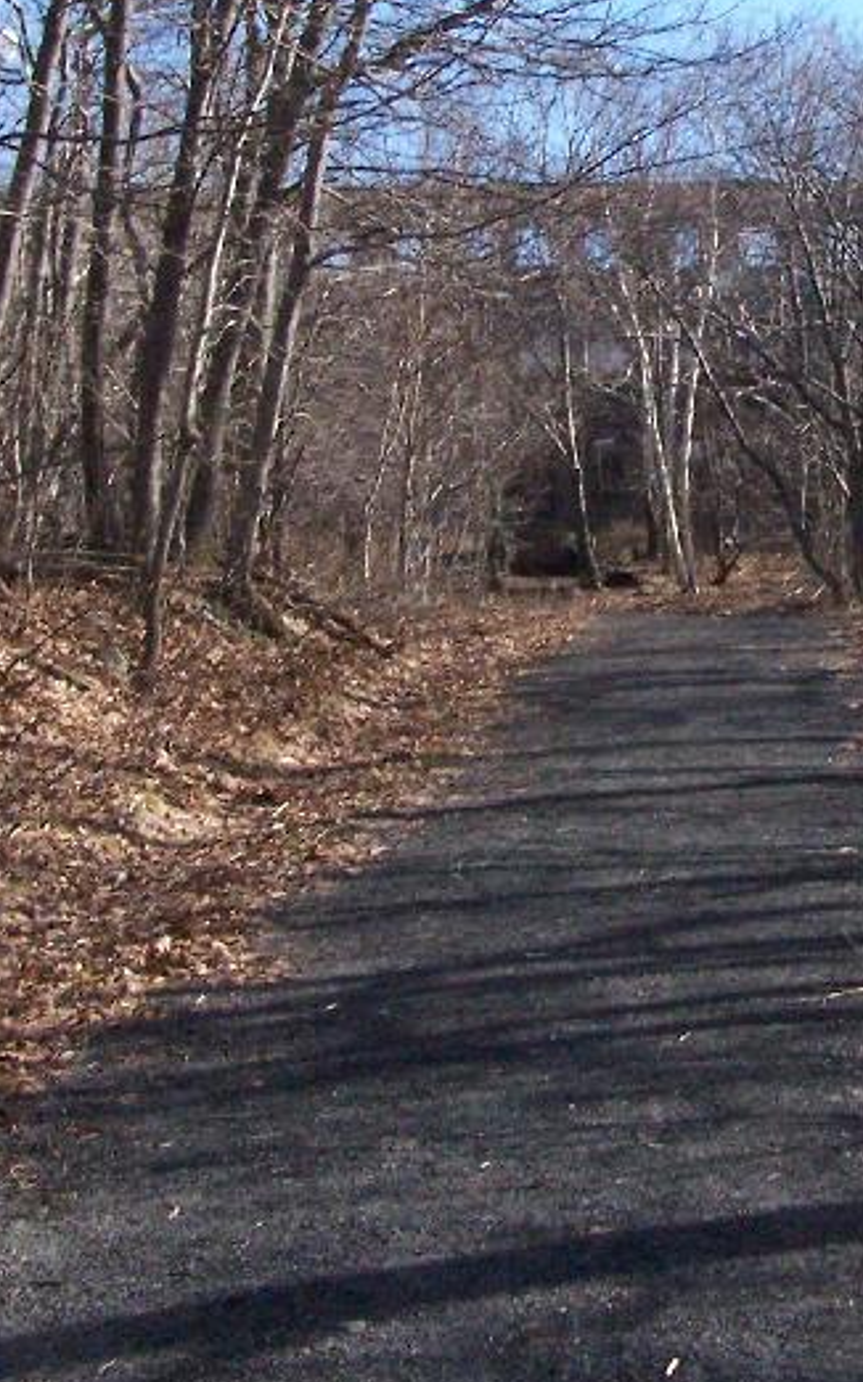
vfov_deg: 25.9
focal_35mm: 79
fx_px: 2975
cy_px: 384
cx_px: 823
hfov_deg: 16.2
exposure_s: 1/1250
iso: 400
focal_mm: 6.3
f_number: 5.6
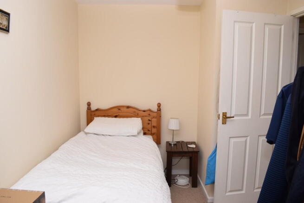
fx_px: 228
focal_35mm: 27
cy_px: 102
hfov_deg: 67.4
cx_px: 152
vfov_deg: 48.0
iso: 100
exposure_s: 1/60
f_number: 8
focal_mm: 18
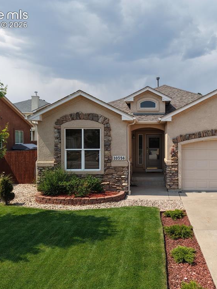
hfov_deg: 42.1
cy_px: 142
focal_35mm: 33
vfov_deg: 55.4
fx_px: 276
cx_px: 151
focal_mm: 8.67
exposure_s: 1/4000
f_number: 1.8
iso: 140
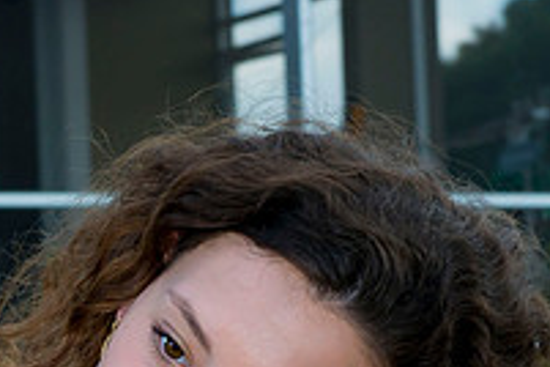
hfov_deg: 6.5
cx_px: 196
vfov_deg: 4.3
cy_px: 443
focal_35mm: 317
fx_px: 4843
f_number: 10
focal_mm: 70
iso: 320
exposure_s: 1/200
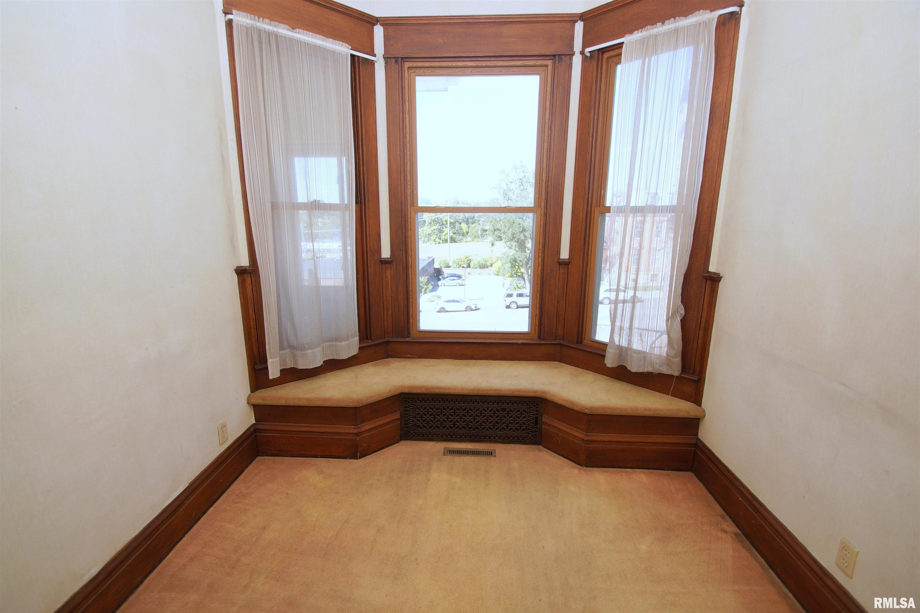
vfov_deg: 77.3
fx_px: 383
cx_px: 460
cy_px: 306
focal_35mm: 15
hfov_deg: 100.4
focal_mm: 10
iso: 100
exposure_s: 1/80
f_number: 4.5
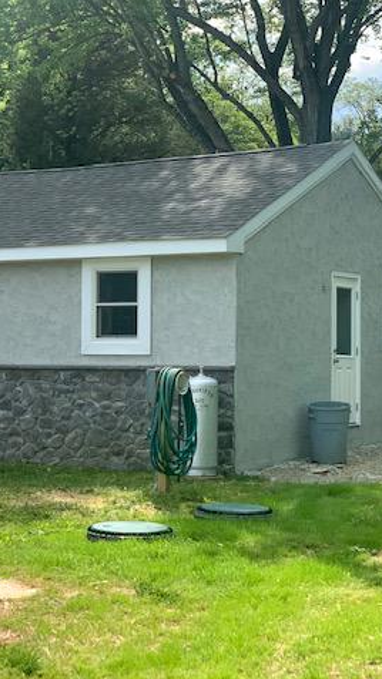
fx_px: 1370
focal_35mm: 76
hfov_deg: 15.9
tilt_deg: +1.7
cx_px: 170
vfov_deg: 27.9
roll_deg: -0.5
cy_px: 339
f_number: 2.4
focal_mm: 6
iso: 16
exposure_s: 1/457
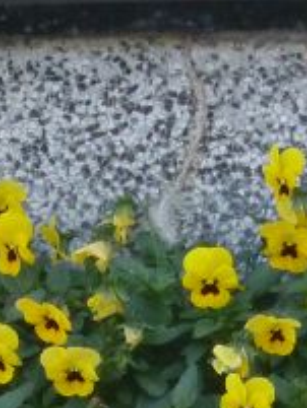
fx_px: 7654
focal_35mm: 648
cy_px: -511
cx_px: 246
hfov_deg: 2.3
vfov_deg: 3.0
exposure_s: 1/80
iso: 400
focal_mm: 21.8
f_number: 5.4
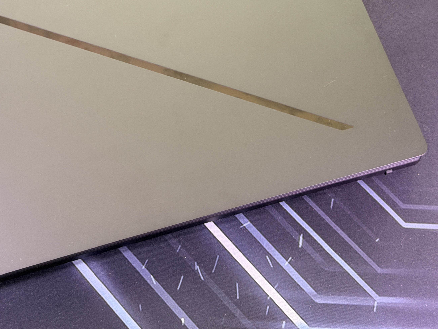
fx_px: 936
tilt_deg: -64.1
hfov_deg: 26.2
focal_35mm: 74
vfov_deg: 19.8
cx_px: 146
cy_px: 84
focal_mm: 6.76
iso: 320
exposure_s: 1/40
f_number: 1.78
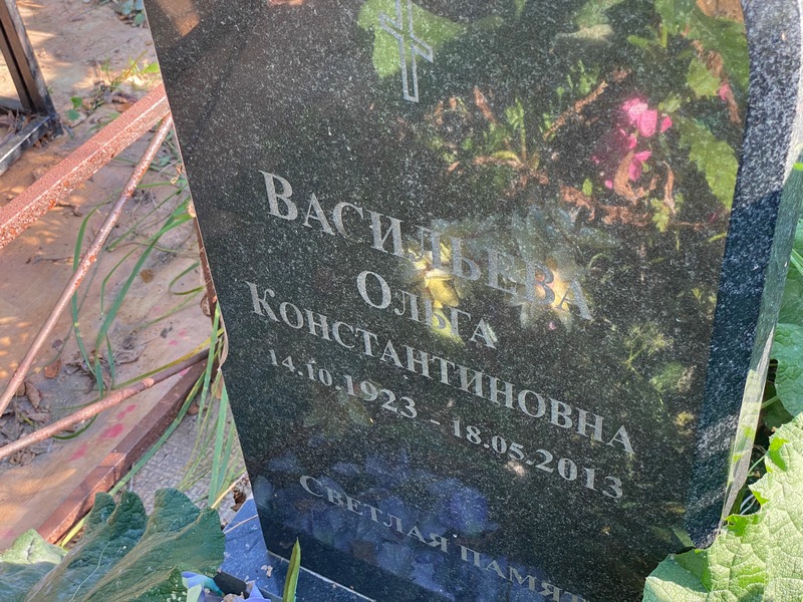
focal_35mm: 52
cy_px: 301
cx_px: 402
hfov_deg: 36.8
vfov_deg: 28.0
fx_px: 1206
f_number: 2
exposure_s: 1/122
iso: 25
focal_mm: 6
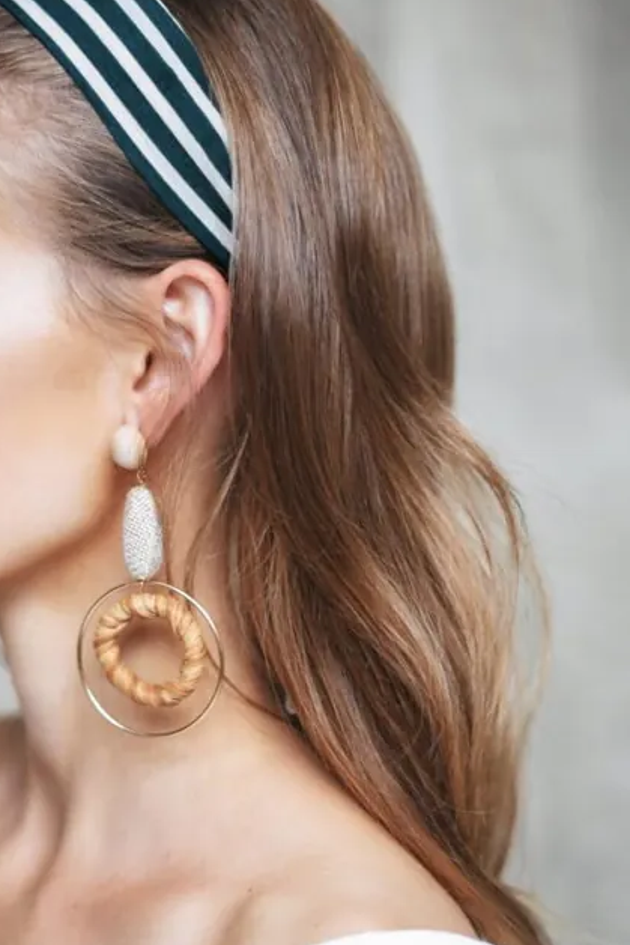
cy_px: 545
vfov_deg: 23.6
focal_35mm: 86
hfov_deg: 15.8
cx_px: 113
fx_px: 2256
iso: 100
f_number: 1.8
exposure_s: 1/80
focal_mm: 50
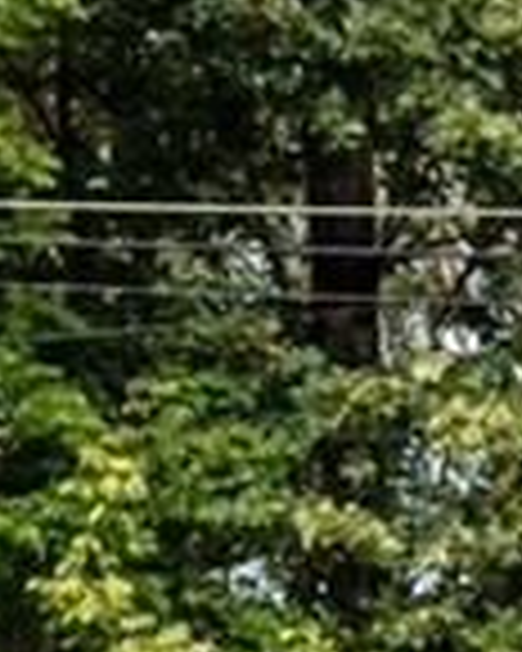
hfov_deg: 8.2
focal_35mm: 185
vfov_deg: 10.3
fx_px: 3573
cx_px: -166
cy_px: 798
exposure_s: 1/400
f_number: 5.6
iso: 100
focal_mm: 10.26
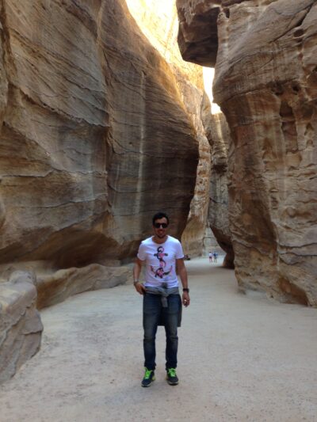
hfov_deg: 43.0
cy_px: 211
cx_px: 158
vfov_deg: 55.3
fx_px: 403
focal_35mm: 33
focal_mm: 4.12
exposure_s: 1/40
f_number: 2.4
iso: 64
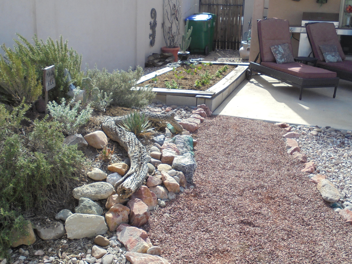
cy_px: 123
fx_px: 397
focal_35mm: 39
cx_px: 162
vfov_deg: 36.8
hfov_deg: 47.8
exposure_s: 1/400
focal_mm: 6.1
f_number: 4
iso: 100
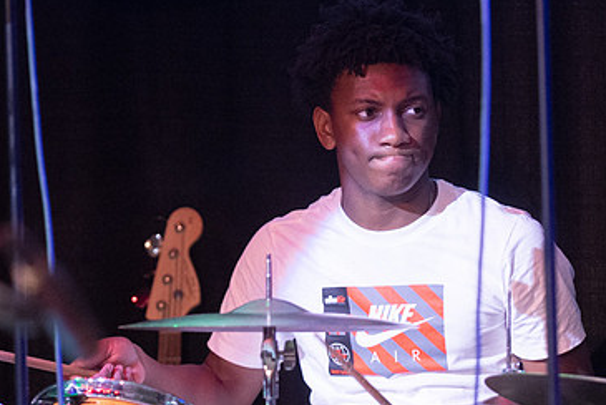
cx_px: 319
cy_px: 210
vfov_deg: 5.3
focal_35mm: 262
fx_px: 4414
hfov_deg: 7.9
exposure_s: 1/200
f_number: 2.8
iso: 3200
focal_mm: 110
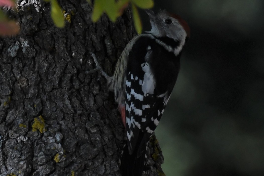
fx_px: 5500
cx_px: 132
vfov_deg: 1.8
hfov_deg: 2.7
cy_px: 88
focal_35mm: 750
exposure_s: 1/1250
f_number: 6.3
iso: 500
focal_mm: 500
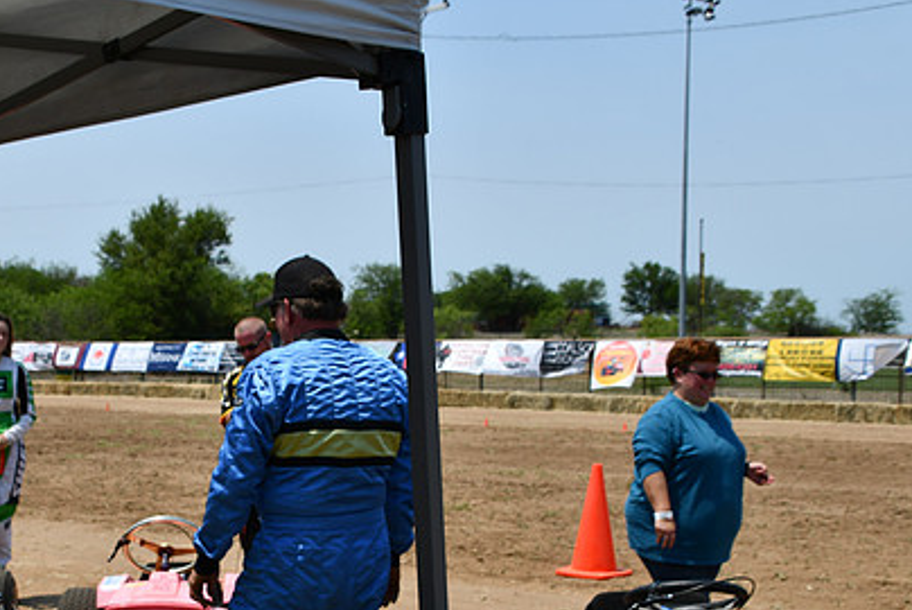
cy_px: 415
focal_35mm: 56
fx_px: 1420
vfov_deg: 24.1
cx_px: 341
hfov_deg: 35.4
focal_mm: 26
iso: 100
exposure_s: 1/400
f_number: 10
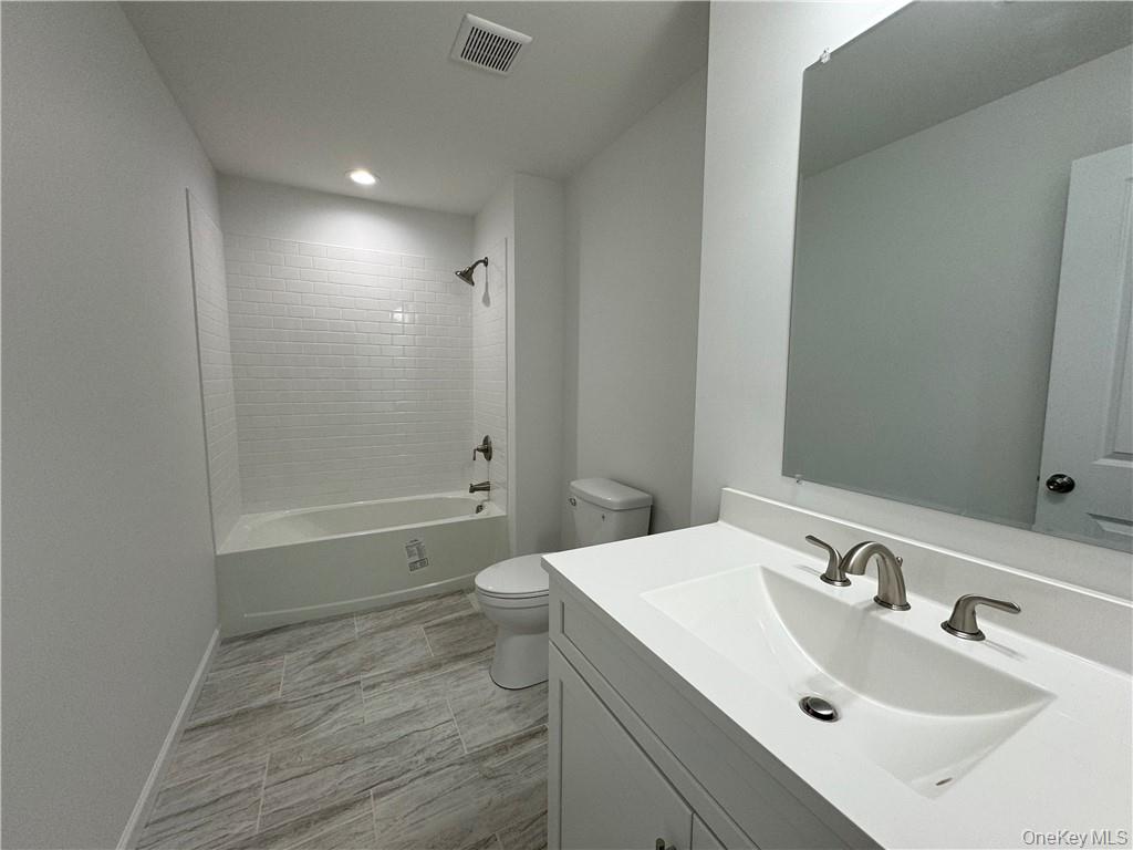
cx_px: 566
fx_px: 458
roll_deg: -0.6
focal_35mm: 14
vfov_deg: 85.7
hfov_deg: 102.1
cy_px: 425
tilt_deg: -6.6
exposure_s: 1/120
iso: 100
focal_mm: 2.22
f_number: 2.2
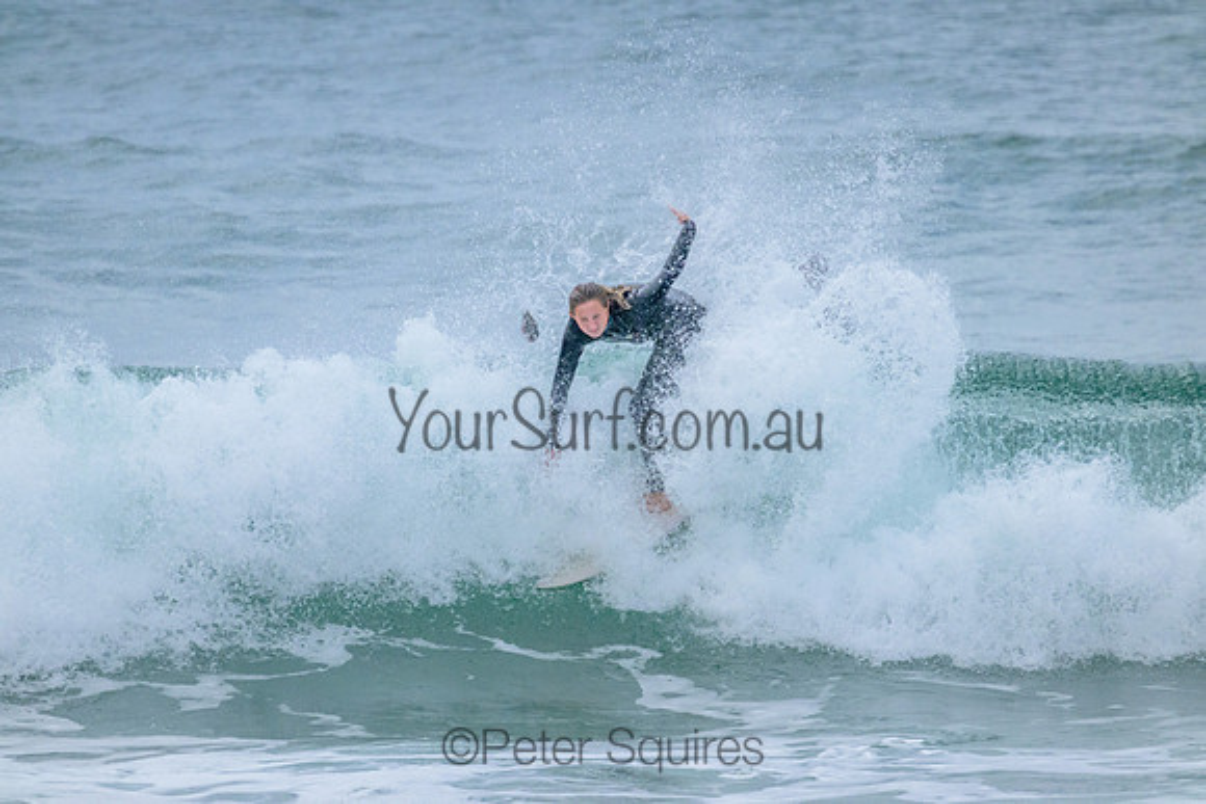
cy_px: 402
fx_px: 26805
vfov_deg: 1.7
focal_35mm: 800
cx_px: 603
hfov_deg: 2.6
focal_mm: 800
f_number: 11
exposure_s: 1/1600
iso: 4000
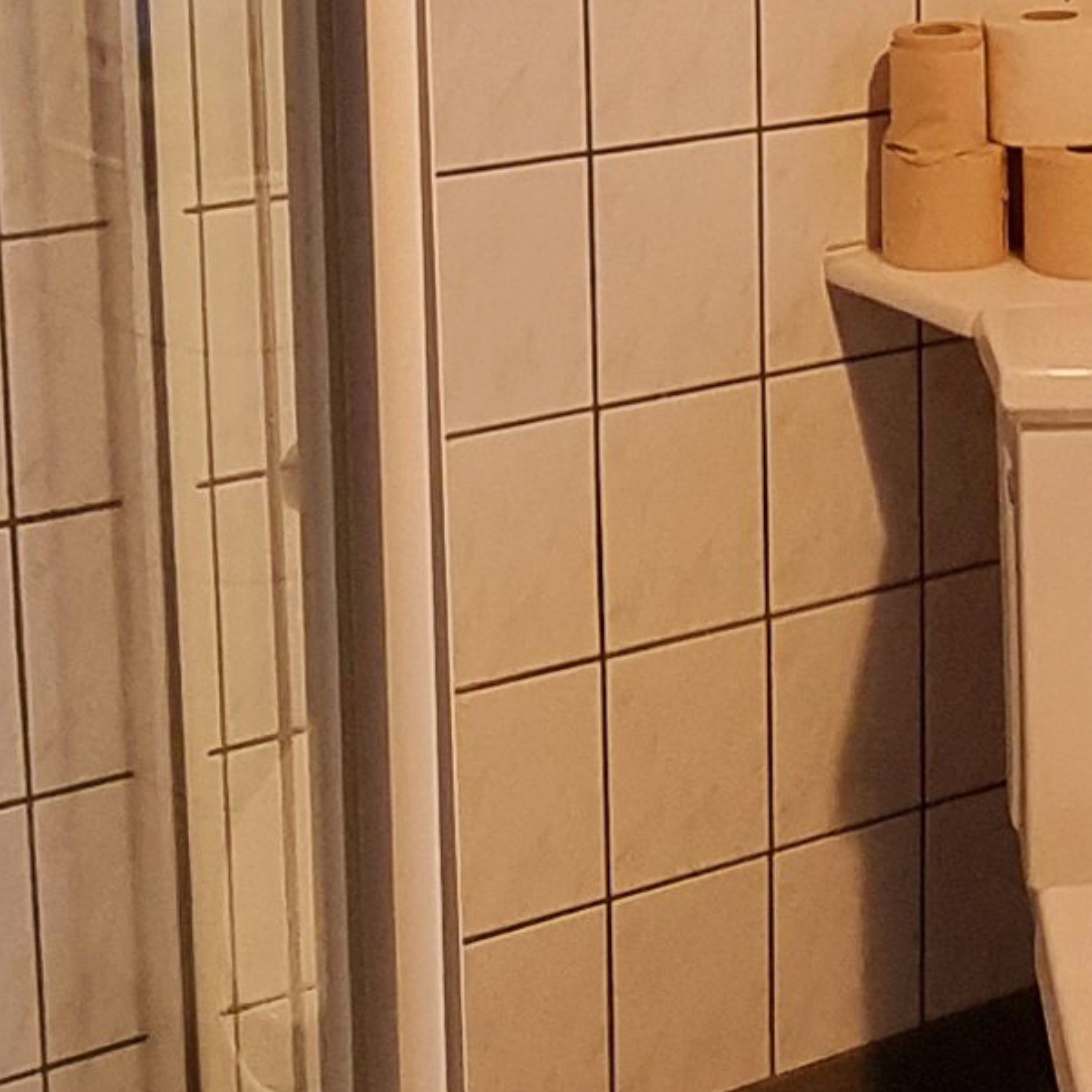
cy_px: -20
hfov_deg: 22.3
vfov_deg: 21.6
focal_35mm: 77
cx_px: 811
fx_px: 2748
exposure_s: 1/33
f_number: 2.2
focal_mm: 2.2
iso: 320
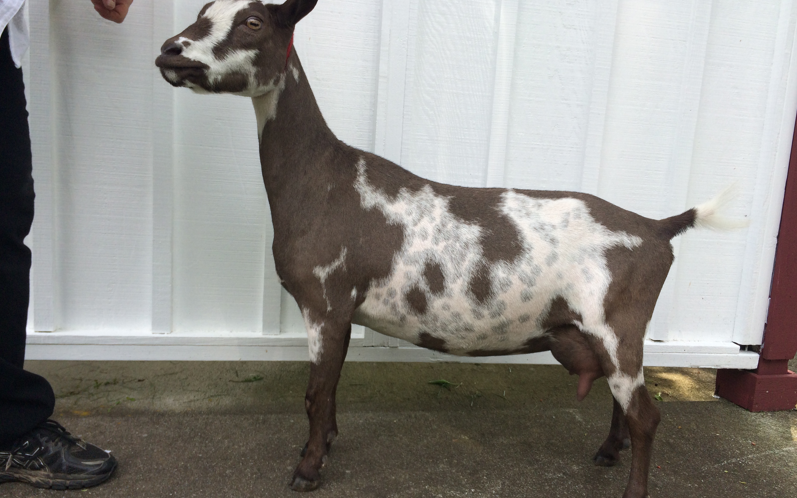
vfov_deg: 40.6
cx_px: 397
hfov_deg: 61.2
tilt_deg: -9.7
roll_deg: -4.7
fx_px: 673
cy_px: 264
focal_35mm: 31
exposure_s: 1/820
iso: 32
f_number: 2.2
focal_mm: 4.15
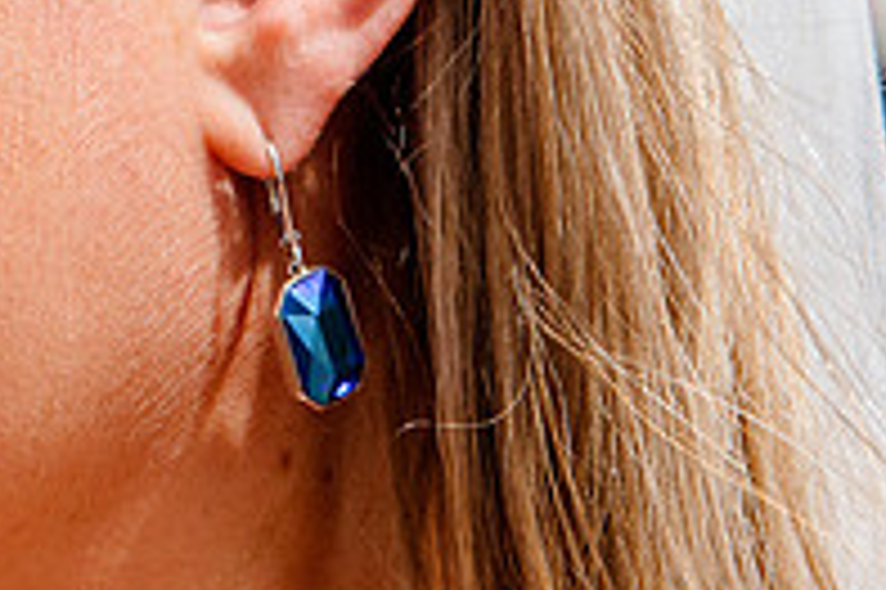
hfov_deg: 5.1
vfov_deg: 3.4
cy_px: -281
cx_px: -103
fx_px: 9910
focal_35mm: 403
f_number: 9
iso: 250
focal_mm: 98
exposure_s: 1/250
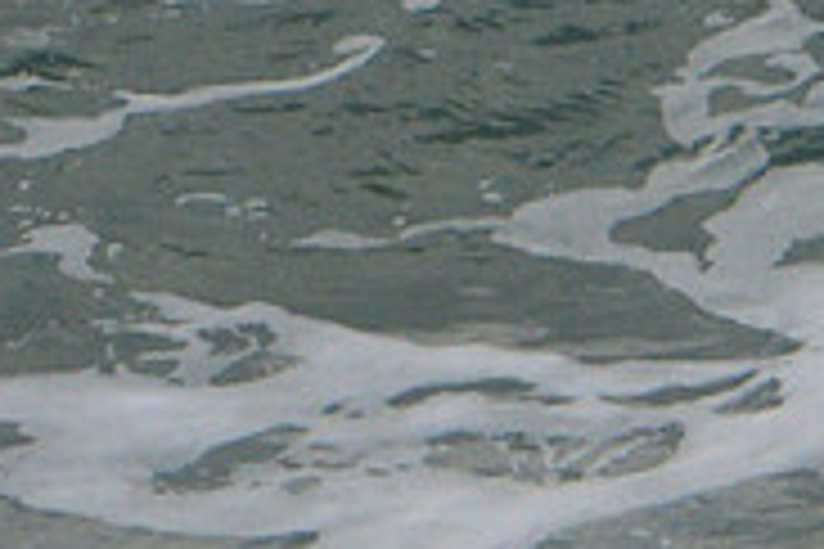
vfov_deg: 0.8
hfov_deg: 1.2
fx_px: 39938
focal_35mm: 1745
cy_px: 322
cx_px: -378
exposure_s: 1/800
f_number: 11
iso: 1250
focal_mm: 550
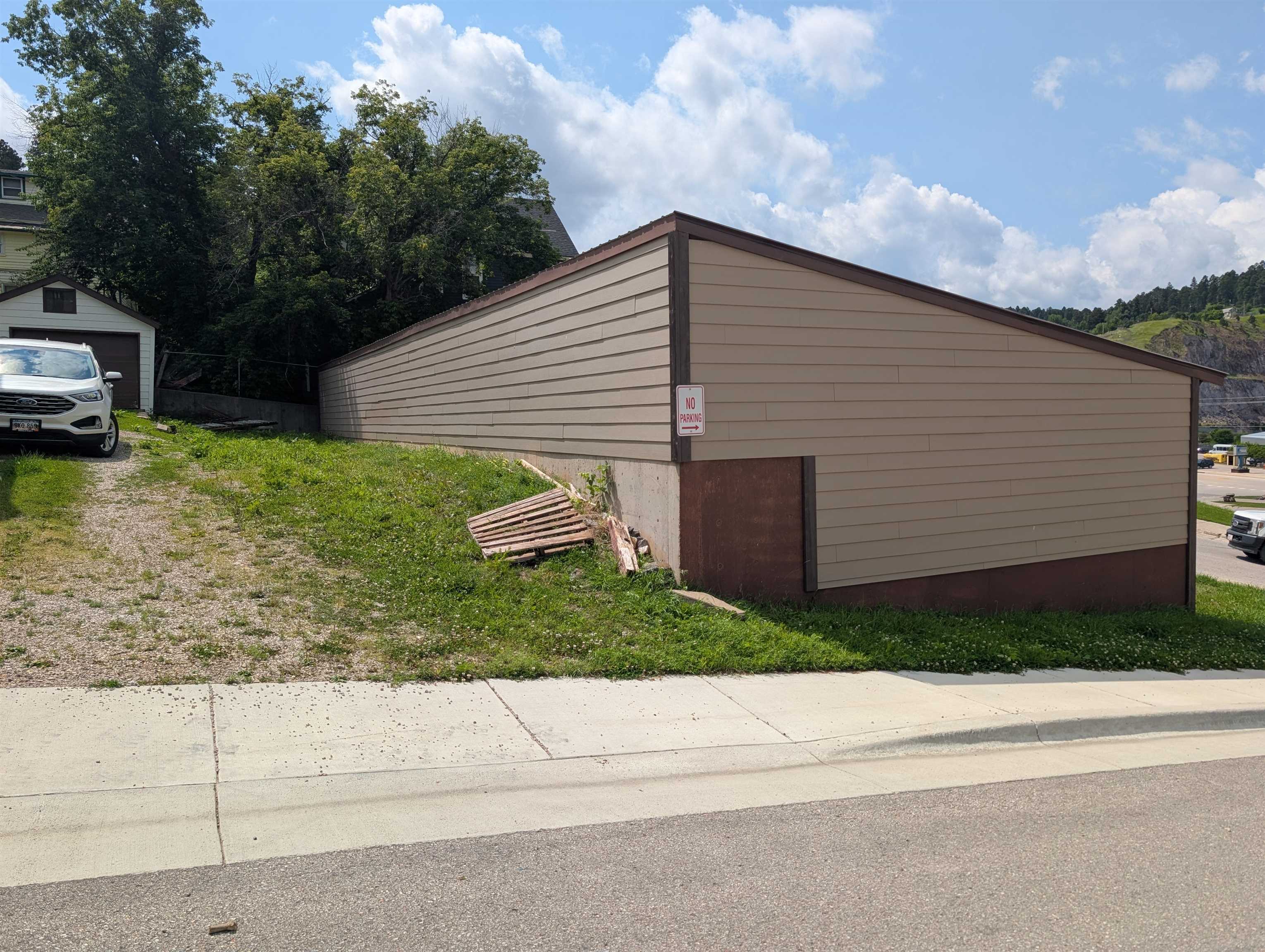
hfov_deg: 71.5
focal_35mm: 24
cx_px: 632
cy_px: 476
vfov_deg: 56.9
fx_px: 878
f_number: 1.68
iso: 21
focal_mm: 6.9
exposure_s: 1/1706
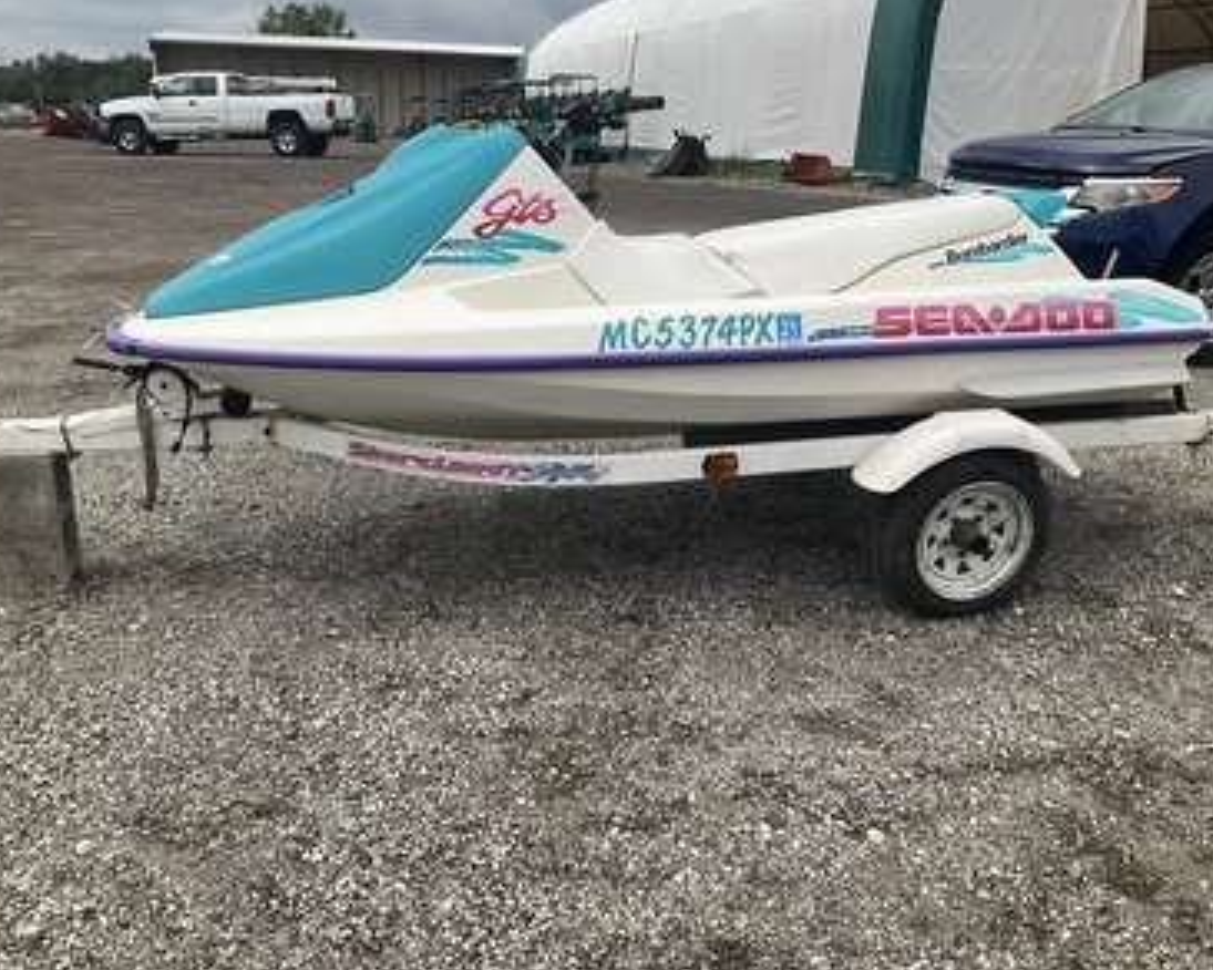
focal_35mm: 31
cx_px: 615
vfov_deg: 47.1
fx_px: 1113
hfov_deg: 57.2
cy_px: 488
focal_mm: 3
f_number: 1.8
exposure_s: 1/2667
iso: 25
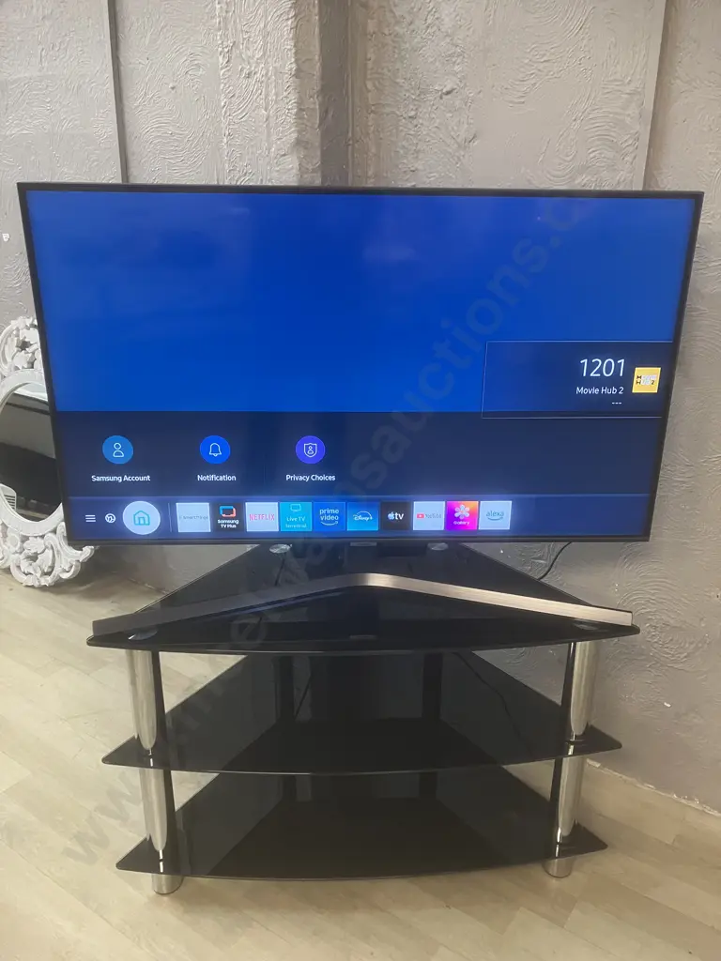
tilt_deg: -19.8
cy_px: 480
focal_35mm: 28
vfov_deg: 63.4
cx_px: 360
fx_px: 778
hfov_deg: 49.7
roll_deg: -0.1
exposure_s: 1/33
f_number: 1.8
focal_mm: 3.99
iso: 320
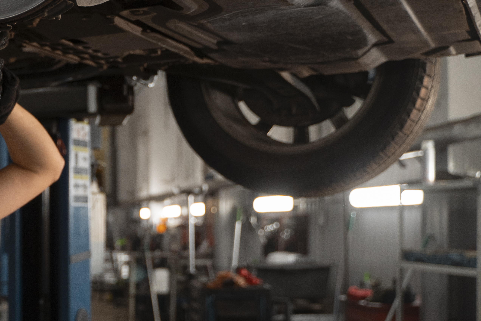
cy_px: 197
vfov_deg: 20.6
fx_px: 882
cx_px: -50
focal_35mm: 66
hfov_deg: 27.8
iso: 1250
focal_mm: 28
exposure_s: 1/160
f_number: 2.8
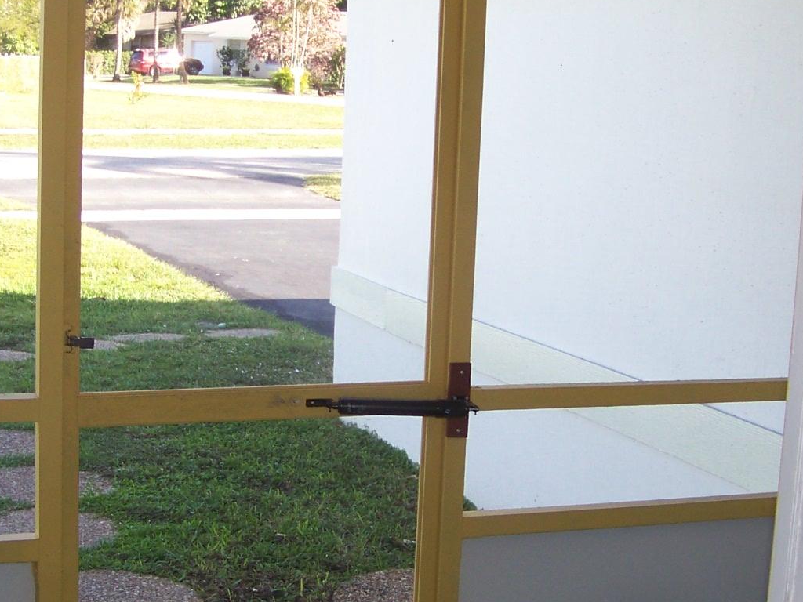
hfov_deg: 27.0
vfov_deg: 20.4
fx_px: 1670
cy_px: 340
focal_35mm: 72
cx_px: 344
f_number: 2.8
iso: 64
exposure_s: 1/100
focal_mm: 5.85
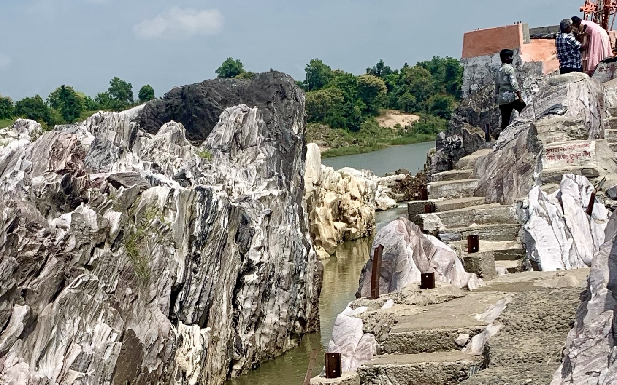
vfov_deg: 16.8
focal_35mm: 76
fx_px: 1278
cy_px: 391
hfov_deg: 27.0
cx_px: 203
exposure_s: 1/3401
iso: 25
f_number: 1.8
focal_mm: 4.25
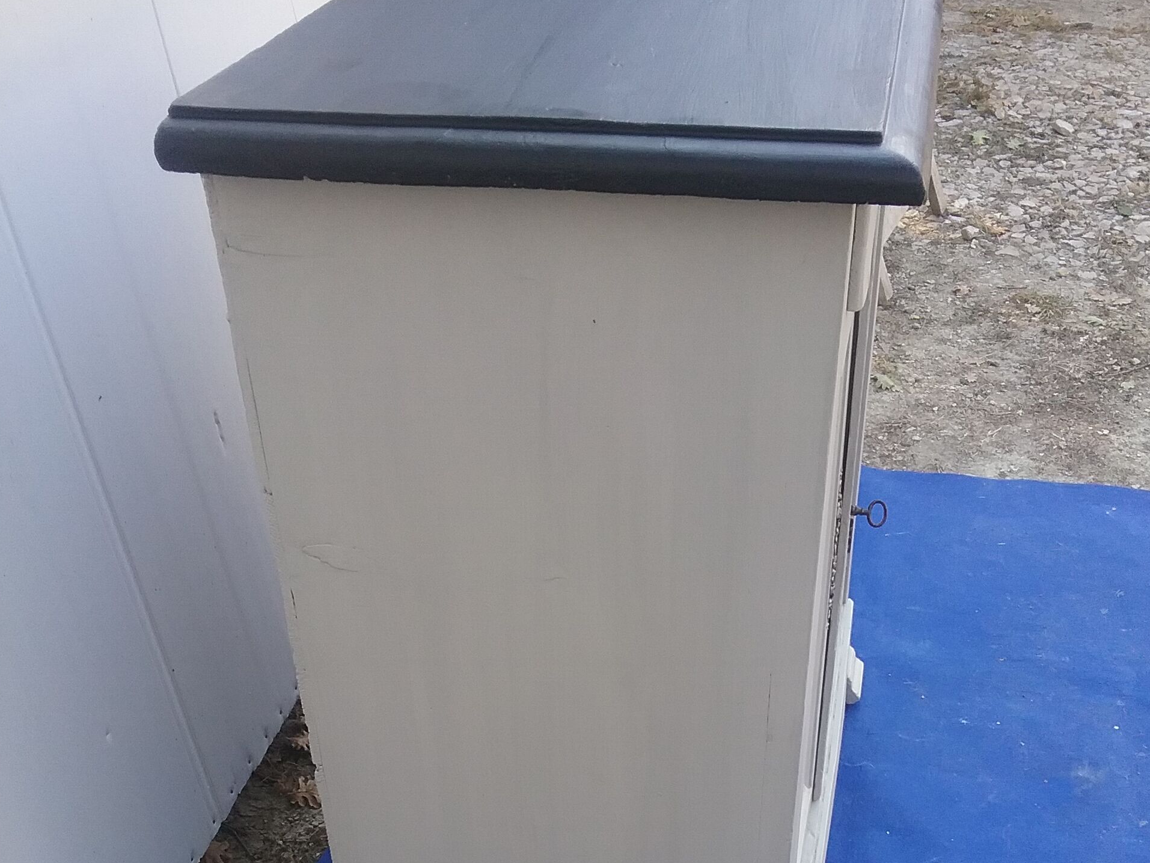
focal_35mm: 42
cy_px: 764
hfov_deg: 44.8
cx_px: 575
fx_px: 1395
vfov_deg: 32.8
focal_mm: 3.3
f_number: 2.2
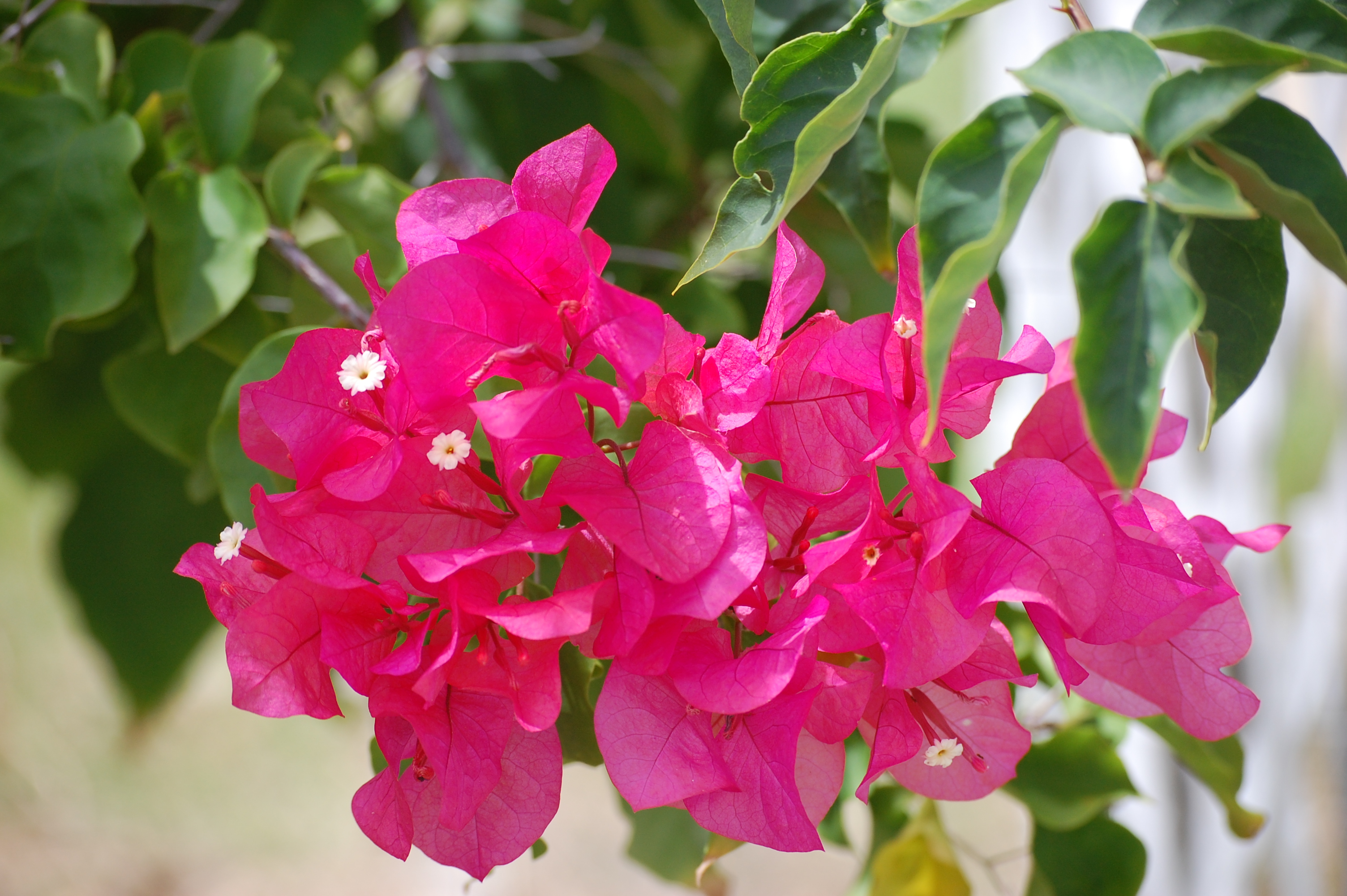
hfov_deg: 16.7
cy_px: 448
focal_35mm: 123
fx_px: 4598
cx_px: 674
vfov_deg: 11.1
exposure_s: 1/500
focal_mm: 82
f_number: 5.6
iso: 320
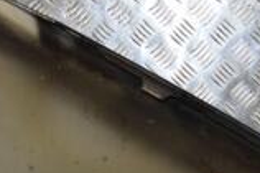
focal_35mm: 120
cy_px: 259
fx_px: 865
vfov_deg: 11.0
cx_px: 244
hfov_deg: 16.8
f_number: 6.3
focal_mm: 21
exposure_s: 1/200
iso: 800
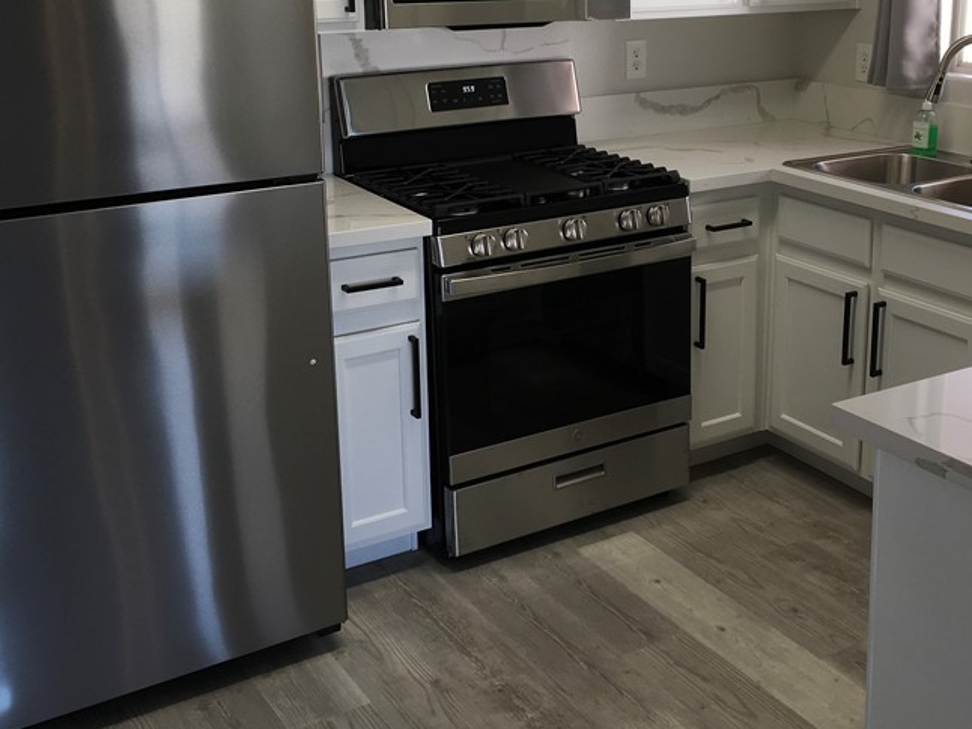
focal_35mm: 46
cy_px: 229
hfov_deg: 40.8
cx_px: 638
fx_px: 1291
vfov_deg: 31.2
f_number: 2.2
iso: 25
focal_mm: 4.15
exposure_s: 1/60
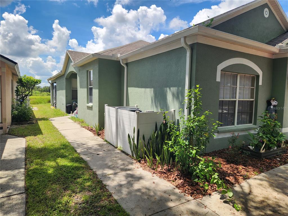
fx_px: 191
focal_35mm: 23
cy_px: 108
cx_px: 144
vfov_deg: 58.9
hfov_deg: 73.9
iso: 20
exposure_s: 1/1192
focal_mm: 5.4
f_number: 1.8
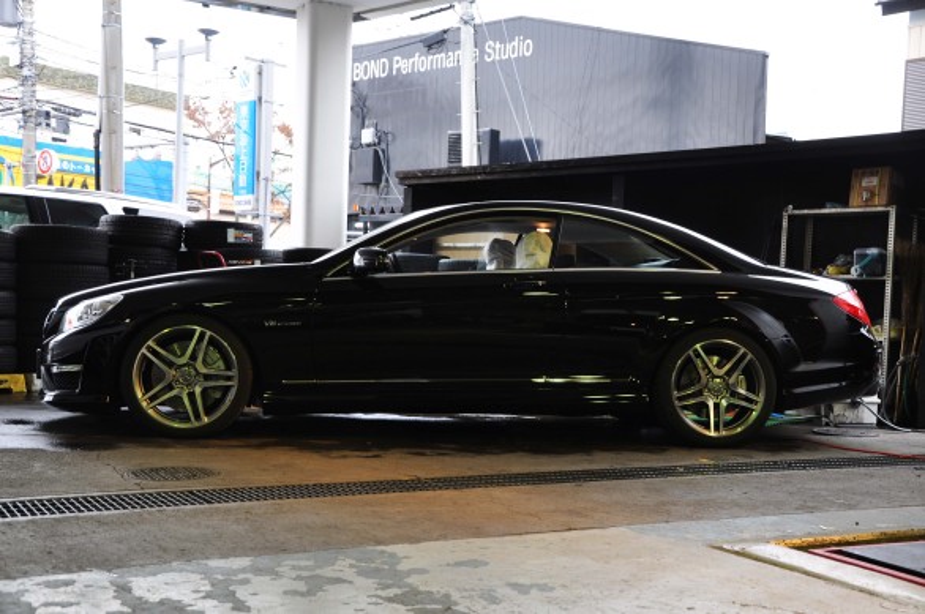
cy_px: 307
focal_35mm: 45
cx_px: 462
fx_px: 1155
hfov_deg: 43.7
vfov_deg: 29.8
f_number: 5.6
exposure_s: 1/30
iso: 280
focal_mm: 30
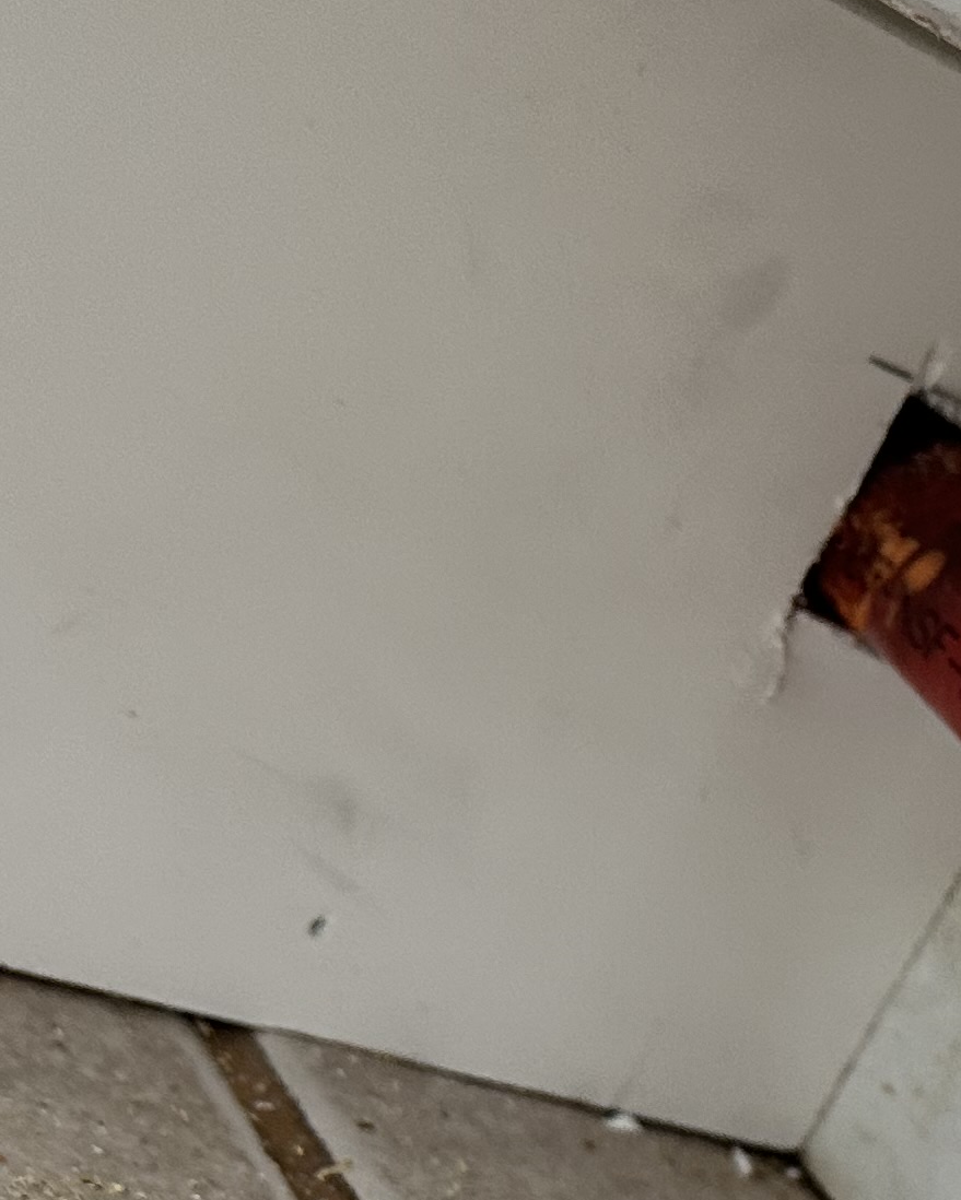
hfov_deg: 17.5
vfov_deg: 21.9
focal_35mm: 86
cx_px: 962
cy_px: 972
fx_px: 3056
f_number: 1.78
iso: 200
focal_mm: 6.86
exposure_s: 1/121
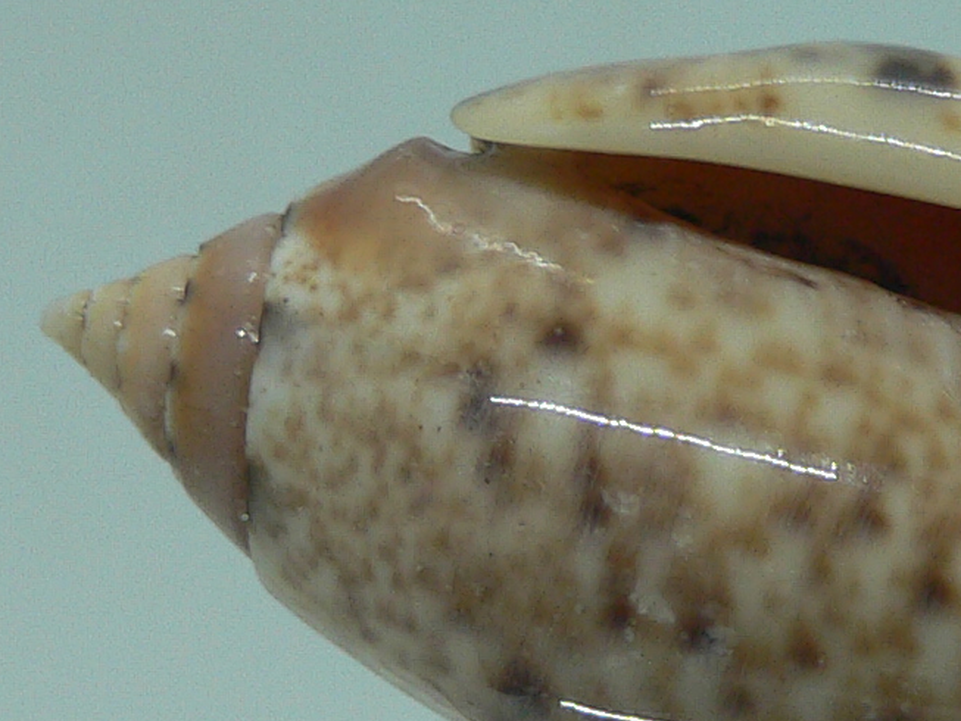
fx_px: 2999
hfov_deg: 17.8
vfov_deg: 13.6
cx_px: 951
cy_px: 630
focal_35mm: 108
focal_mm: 4.6
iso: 80
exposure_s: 1/60
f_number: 2.8
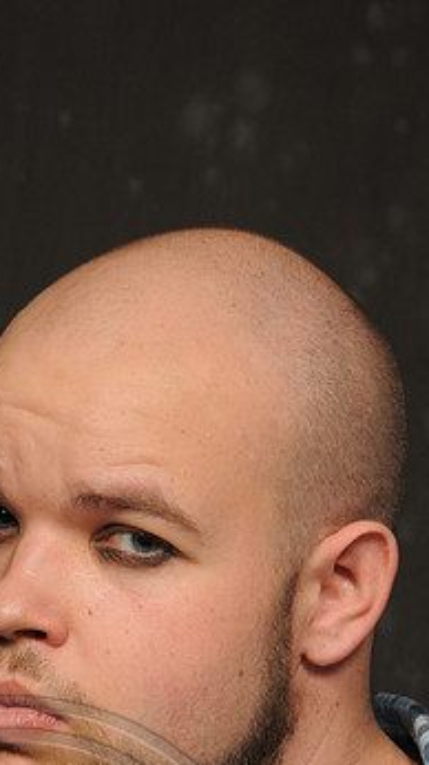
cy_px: 606
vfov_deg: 9.1
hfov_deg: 5.1
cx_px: 129
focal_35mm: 237
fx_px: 4805
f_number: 7.1
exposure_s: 1/100
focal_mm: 90
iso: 200
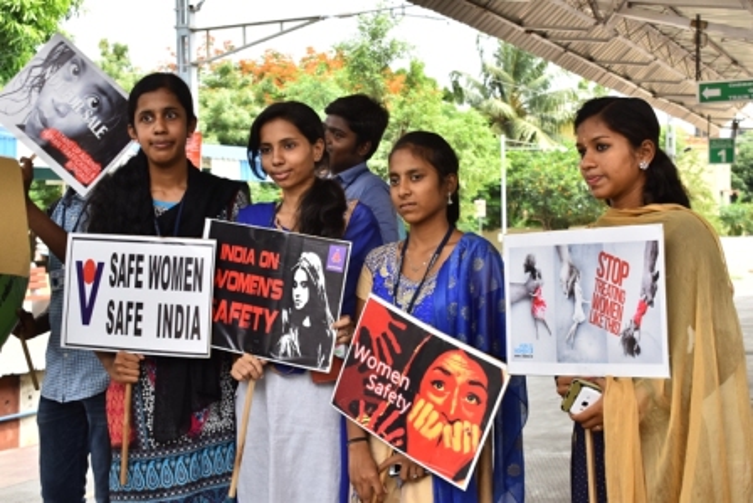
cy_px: 252
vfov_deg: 23.8
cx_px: 376
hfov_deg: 35.0
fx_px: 1193
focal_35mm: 57
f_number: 7.1
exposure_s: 1/200
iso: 250
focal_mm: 38
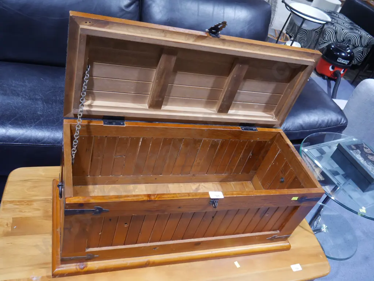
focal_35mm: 30
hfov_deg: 60.0
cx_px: 187
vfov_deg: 46.8
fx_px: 324
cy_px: 140
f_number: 3.6
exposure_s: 1/60
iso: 640
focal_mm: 15
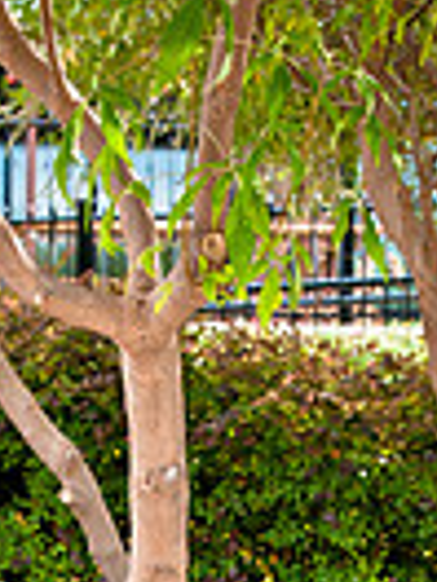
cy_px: 855
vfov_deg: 14.4
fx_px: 2155
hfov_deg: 11.6
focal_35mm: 128
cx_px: 166
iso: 200
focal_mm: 26
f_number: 5.6
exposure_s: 1/125
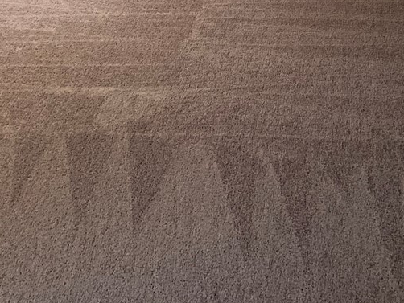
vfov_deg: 26.1
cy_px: -3
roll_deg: -1.4
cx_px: 280
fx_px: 619
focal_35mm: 53
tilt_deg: -32.1
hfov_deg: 35.7
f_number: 1.8
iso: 640
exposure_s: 1/30
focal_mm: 4.25
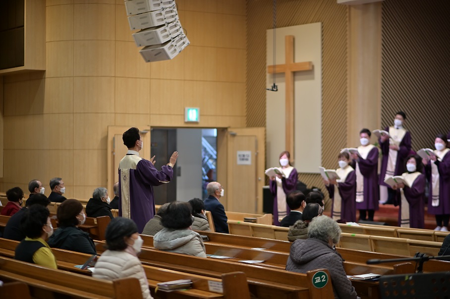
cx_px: 225
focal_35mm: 85
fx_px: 1062
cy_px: 150
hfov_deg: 23.9
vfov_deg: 16.0
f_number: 1.8
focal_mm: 85
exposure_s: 1/640
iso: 800
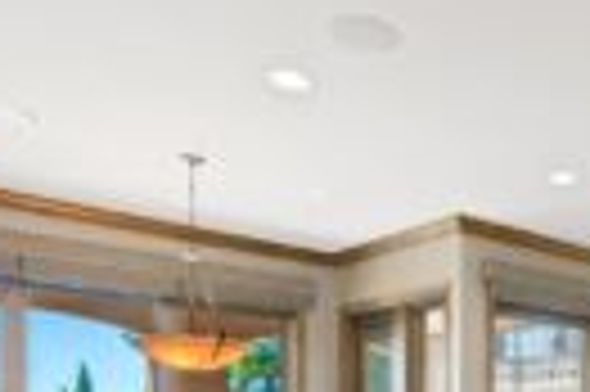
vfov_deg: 25.5
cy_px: 430
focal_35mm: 49
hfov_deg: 35.5
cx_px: 622
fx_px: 802
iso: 640
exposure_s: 1/13
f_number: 6.3
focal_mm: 16
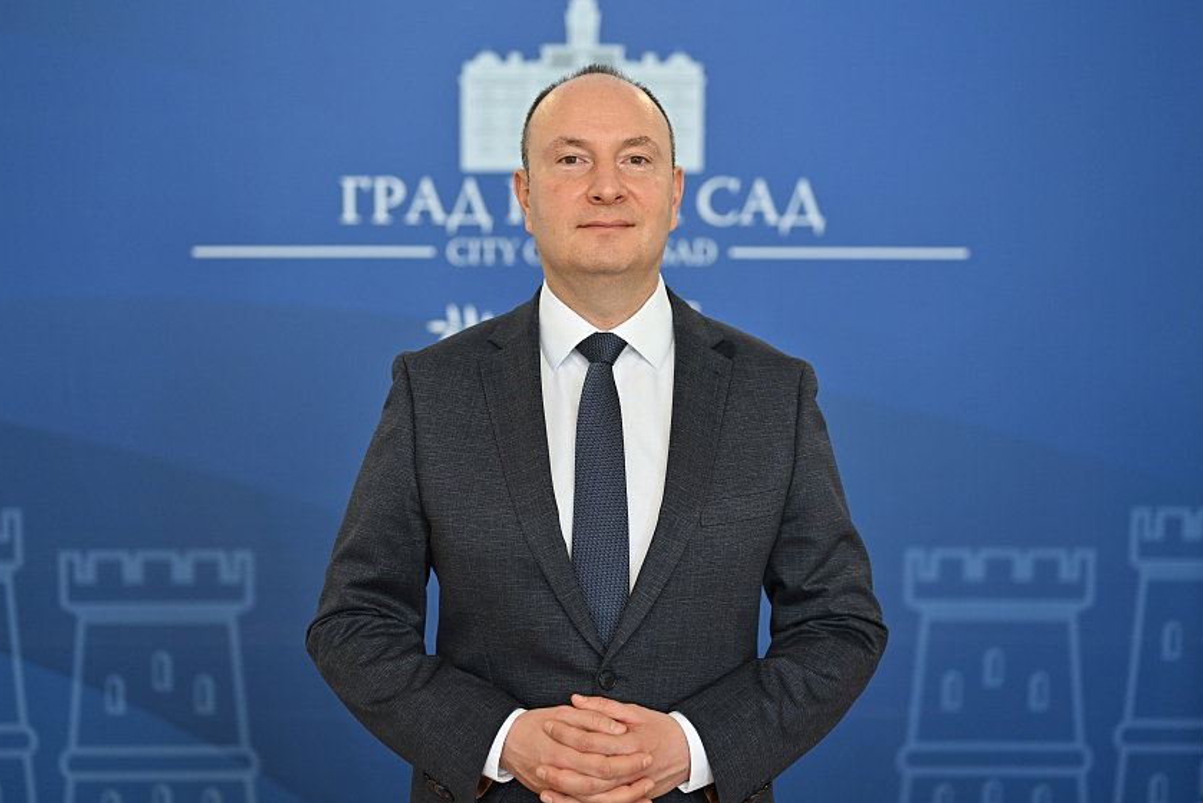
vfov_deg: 26.5
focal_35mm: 51
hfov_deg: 38.9
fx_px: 1705
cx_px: 594
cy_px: 398
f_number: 2.2
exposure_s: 1/250
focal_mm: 50
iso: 640
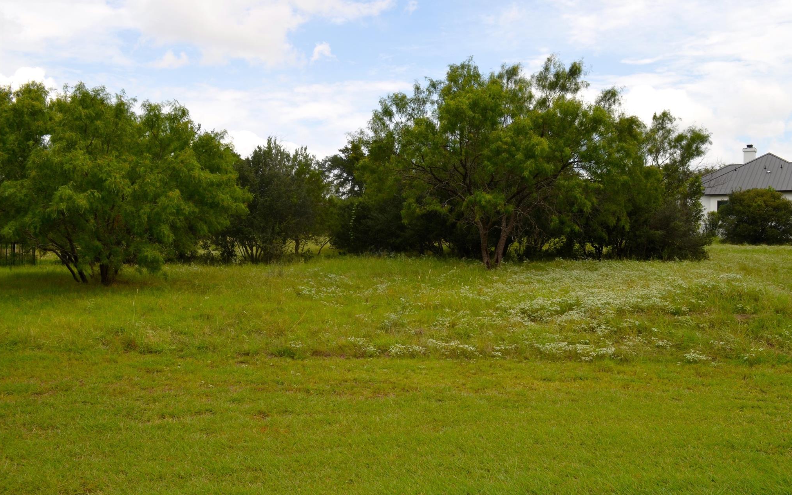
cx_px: 400
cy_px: 259
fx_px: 734
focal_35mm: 34
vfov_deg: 37.3
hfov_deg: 56.7
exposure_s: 1/200
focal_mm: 22
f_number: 9
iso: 100
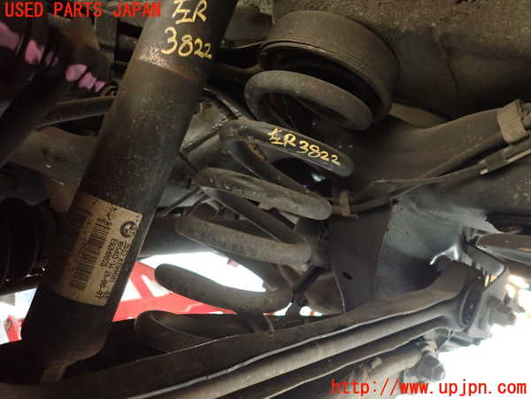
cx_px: 266
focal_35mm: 25
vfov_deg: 54.9
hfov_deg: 69.4
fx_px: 383
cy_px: 200
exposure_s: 1/25
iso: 800
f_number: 2
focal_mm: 4.5
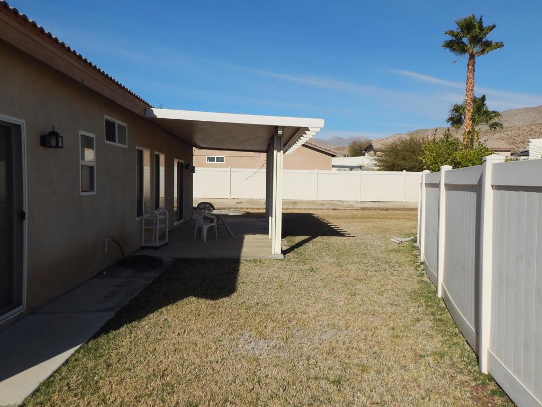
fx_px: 360
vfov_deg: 58.9
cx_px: 271
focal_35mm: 23
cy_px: 204
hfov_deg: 73.9
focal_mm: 4.1
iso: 125
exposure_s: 1/800
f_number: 6
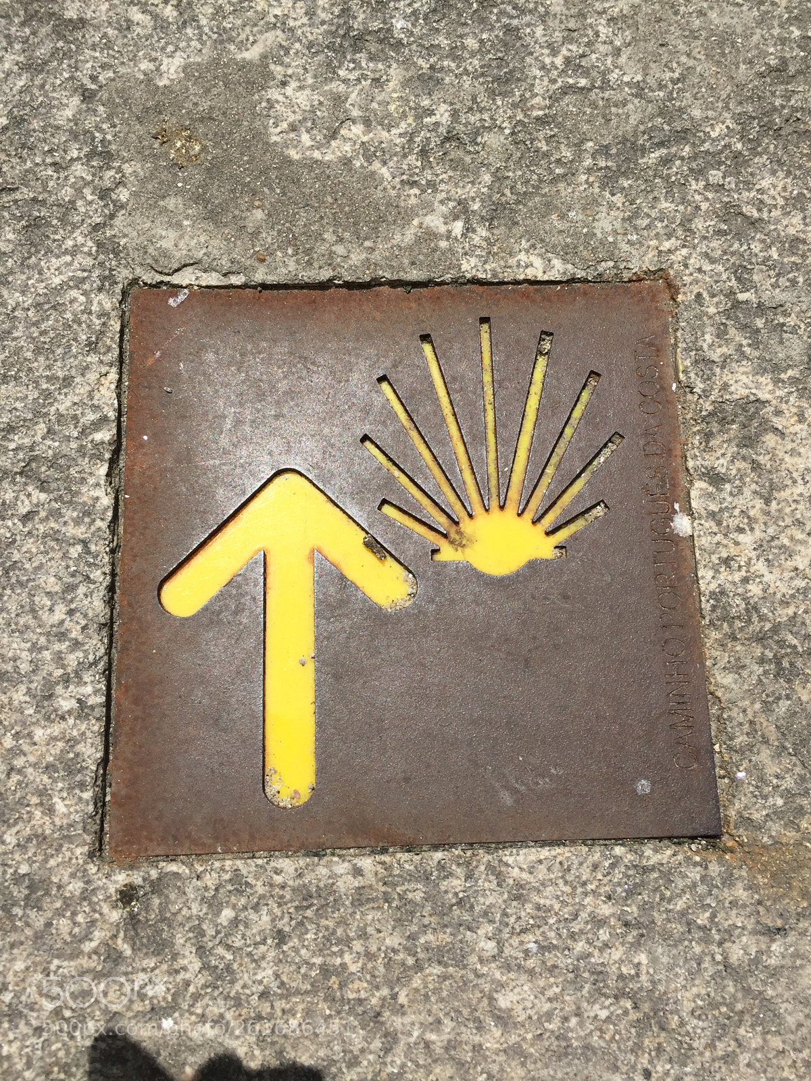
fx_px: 906
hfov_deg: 48.2
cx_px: 406
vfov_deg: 61.7
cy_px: 540
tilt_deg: -75.1
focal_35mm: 29
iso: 32
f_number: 2.2
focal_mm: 4.15
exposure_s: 1/3597
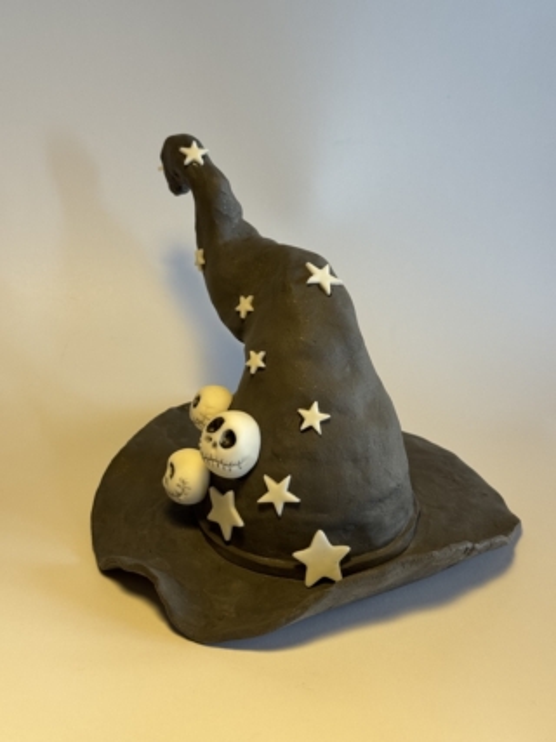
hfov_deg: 30.3
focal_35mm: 48
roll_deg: -0.4
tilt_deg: -23.8
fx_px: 1028
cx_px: 278
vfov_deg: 39.7
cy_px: 371
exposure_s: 1/227
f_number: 1.78
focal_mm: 6.76
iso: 64
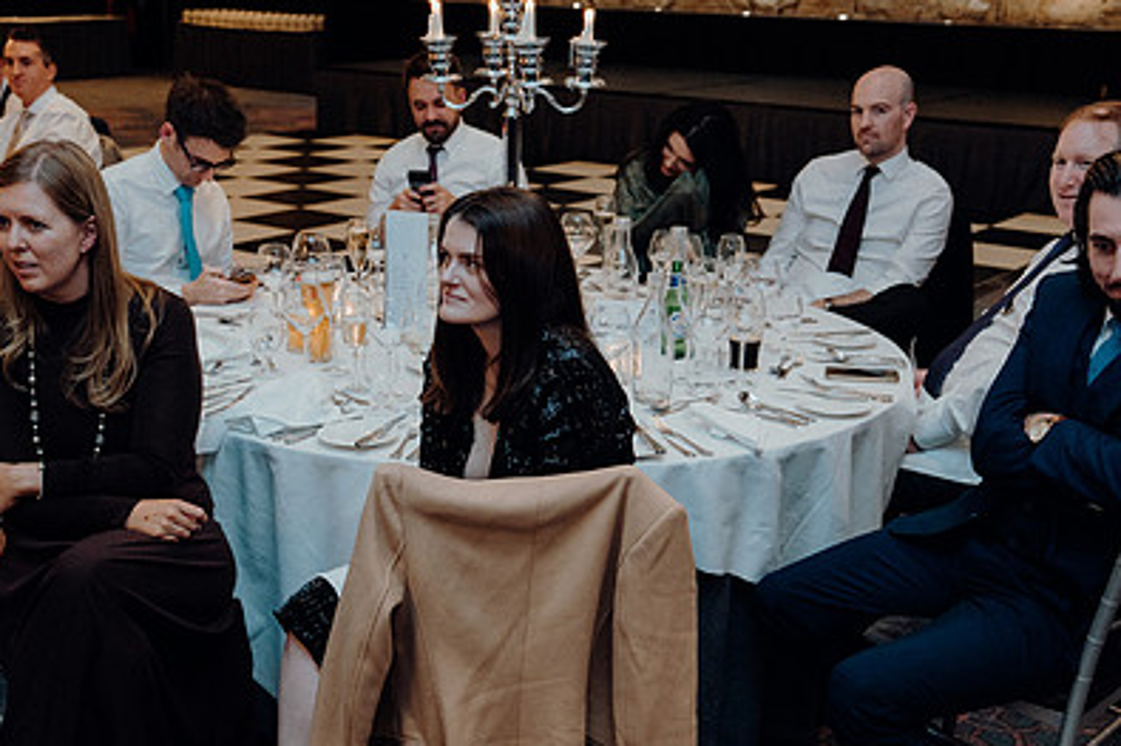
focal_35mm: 47
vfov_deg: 28.5
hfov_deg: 41.9
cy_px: 458
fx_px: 1463
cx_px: 519
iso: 2500
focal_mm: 32
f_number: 3.5
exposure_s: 1/160
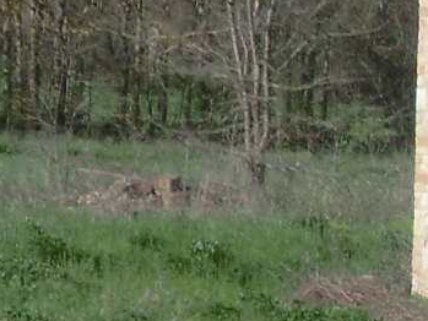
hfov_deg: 10.0
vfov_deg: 8.4
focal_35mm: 176
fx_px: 2177
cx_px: 977
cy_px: 348
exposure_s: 1/800
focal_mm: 4.3
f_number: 3.2
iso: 64
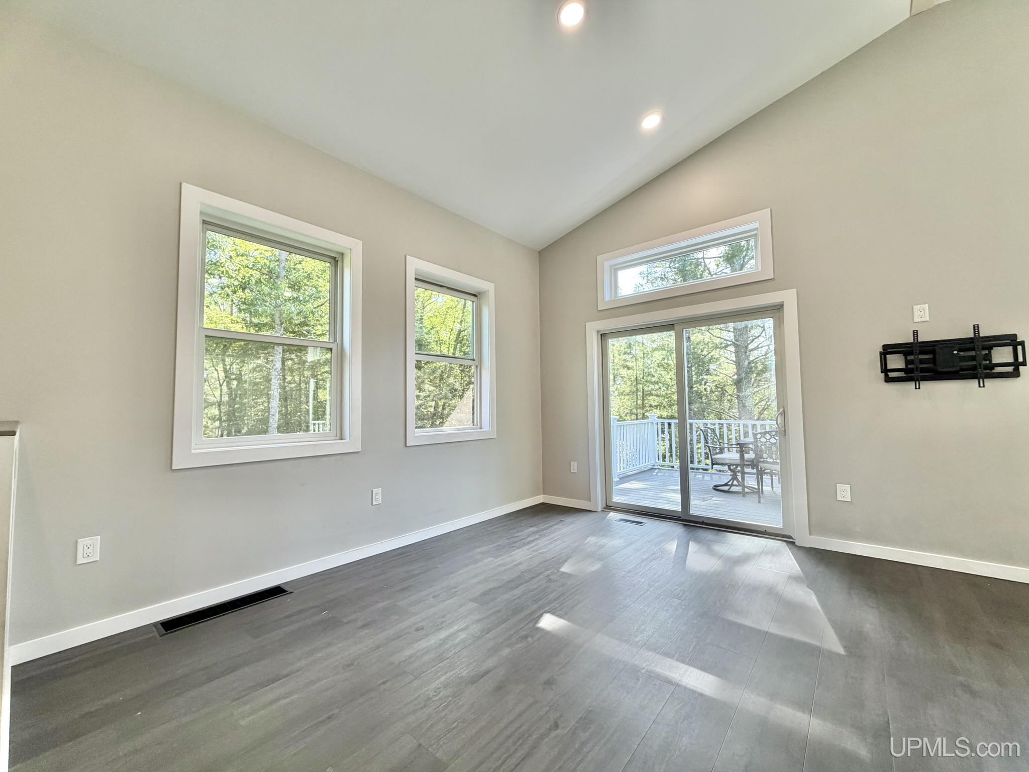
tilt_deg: +3.0
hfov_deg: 102.1
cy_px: 386
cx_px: 514
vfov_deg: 85.7
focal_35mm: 14
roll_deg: +0.3
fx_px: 416
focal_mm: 2.22
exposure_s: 1/120
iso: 125
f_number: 2.2
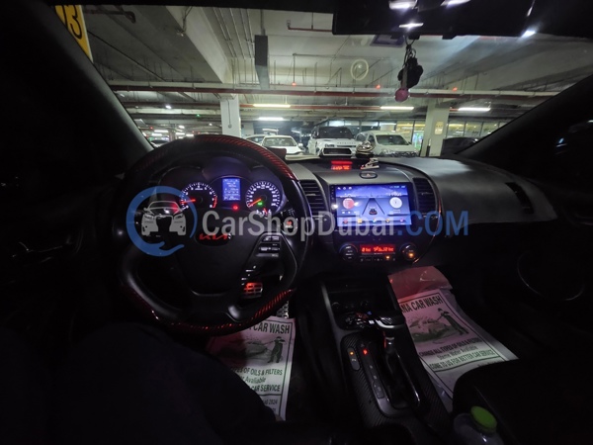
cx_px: 296
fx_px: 223
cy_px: 222
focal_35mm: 13
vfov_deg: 89.9
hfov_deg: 106.2
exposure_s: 1/25
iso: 1250
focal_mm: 1.74
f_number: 2.2
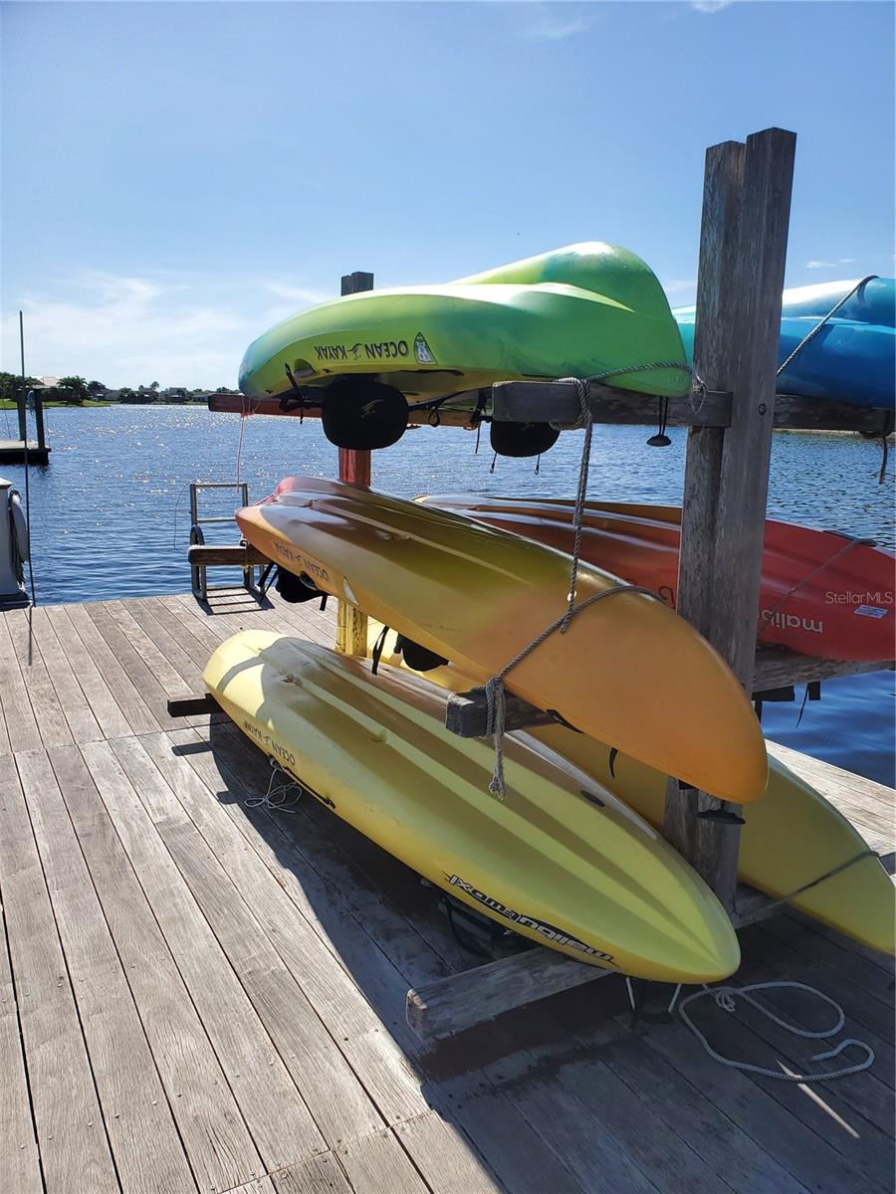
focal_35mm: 26
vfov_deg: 67.3
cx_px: 448
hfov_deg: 53.1
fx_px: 897
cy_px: 597
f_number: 2.4
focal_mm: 4.3
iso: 50
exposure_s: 1/1732
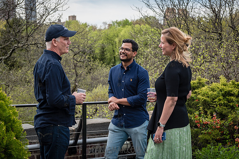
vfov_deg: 21.7
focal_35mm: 63
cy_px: 82
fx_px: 415
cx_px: 124
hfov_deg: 32.1
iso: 250
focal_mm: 50
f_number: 4.5
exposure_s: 1/500
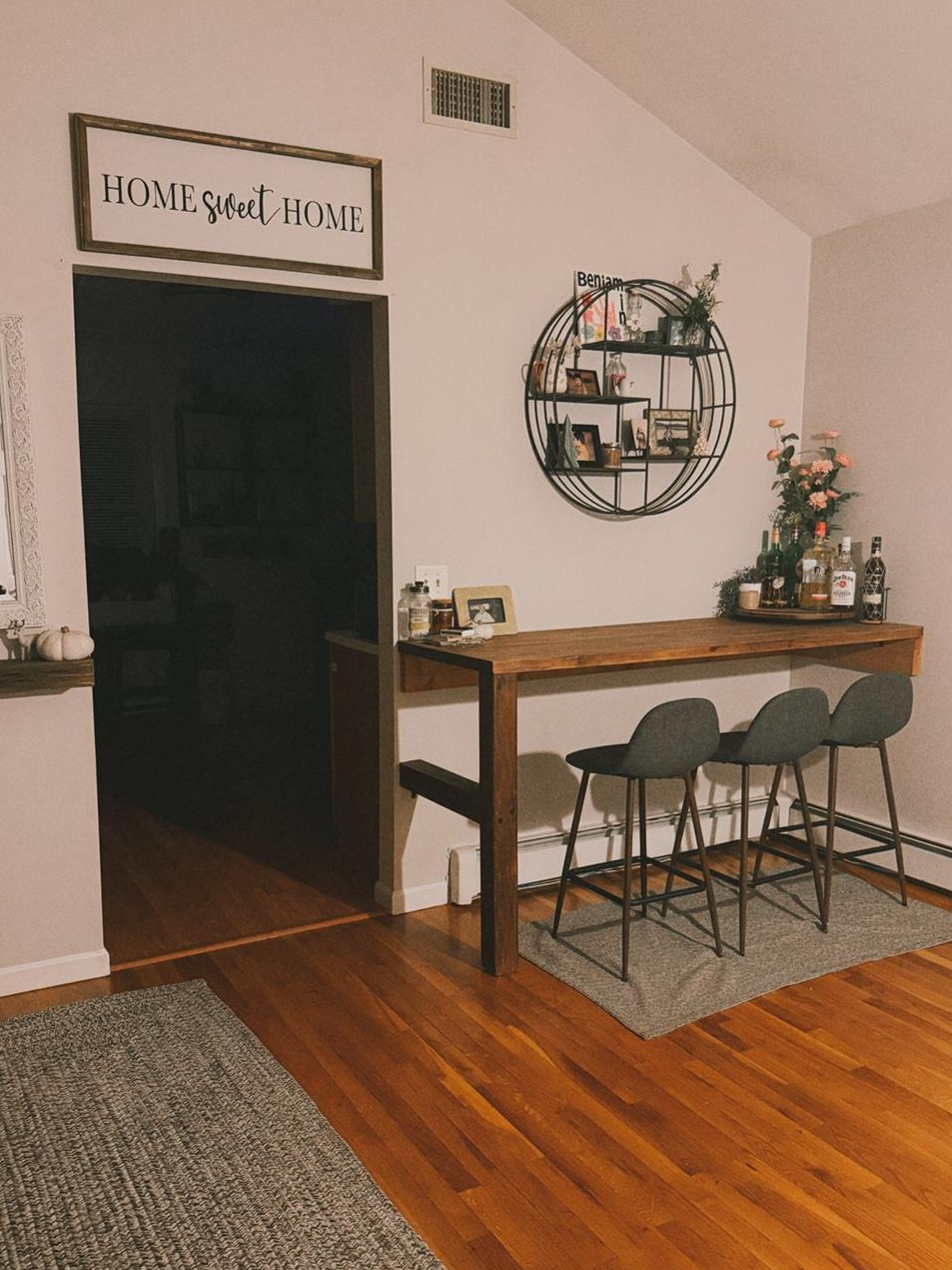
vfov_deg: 61.7
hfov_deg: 48.2
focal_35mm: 29
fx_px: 1064
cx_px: 462
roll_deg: +0.2
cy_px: 654
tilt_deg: -7.9
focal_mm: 6.76
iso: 1000
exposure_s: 1/32
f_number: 1.78
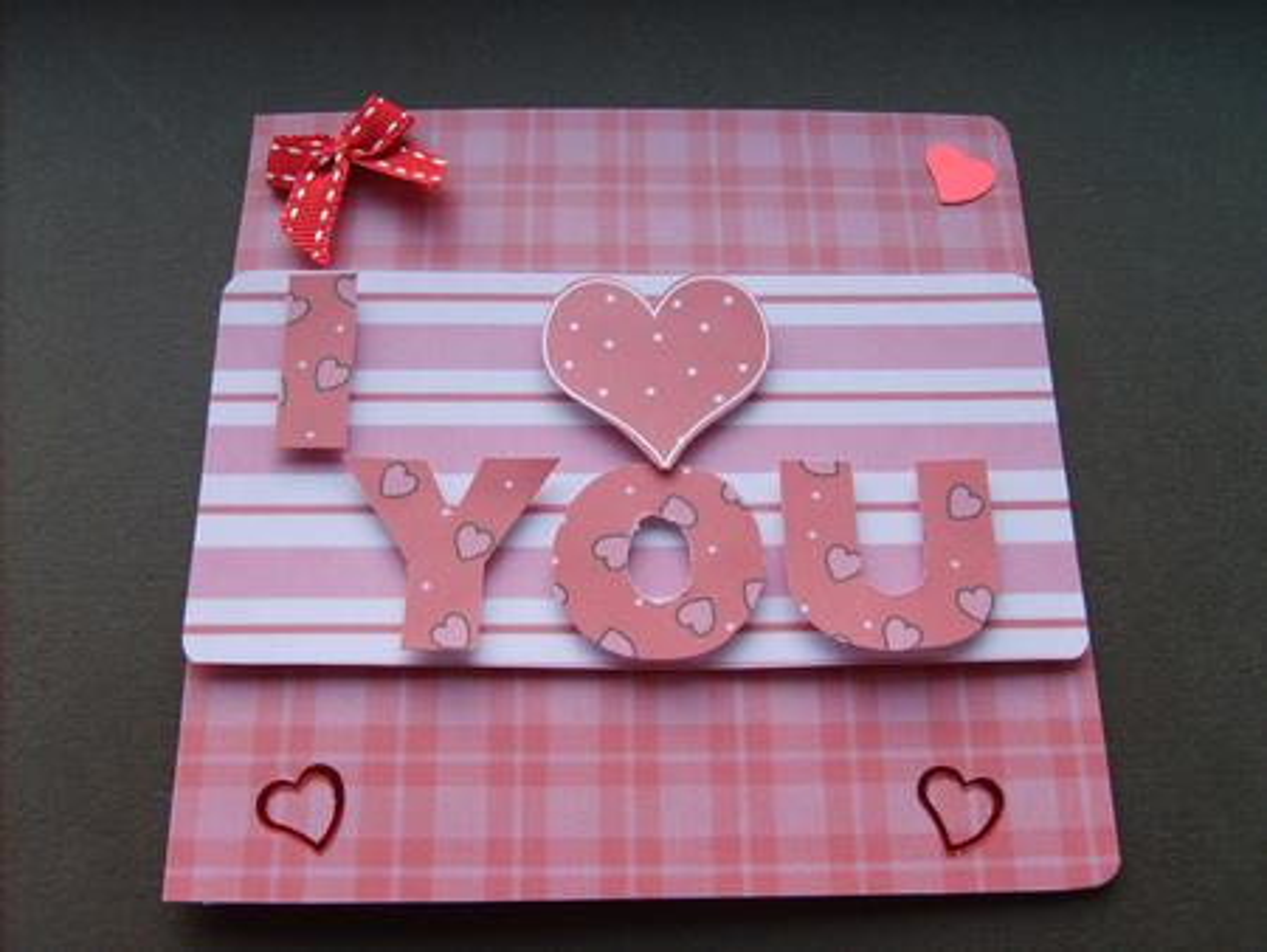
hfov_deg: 52.6
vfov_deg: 40.7
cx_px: 634
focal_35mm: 35
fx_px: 1282
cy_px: 476
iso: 63
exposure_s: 1/30
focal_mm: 5.8
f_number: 2.8
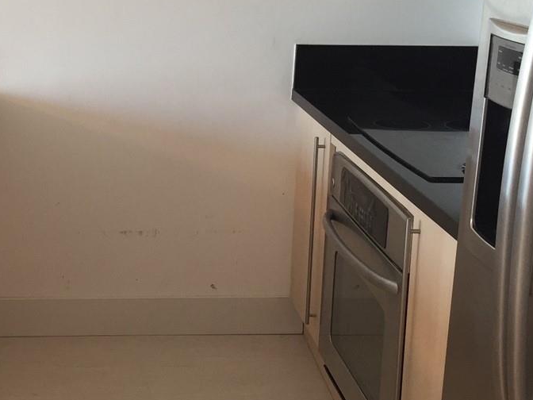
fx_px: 1062
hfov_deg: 27.6
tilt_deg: -13.6
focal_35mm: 69
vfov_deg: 21.3
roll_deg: -0.8
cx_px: 110
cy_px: 164
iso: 64
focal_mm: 4.15
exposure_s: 1/30
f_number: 2.2
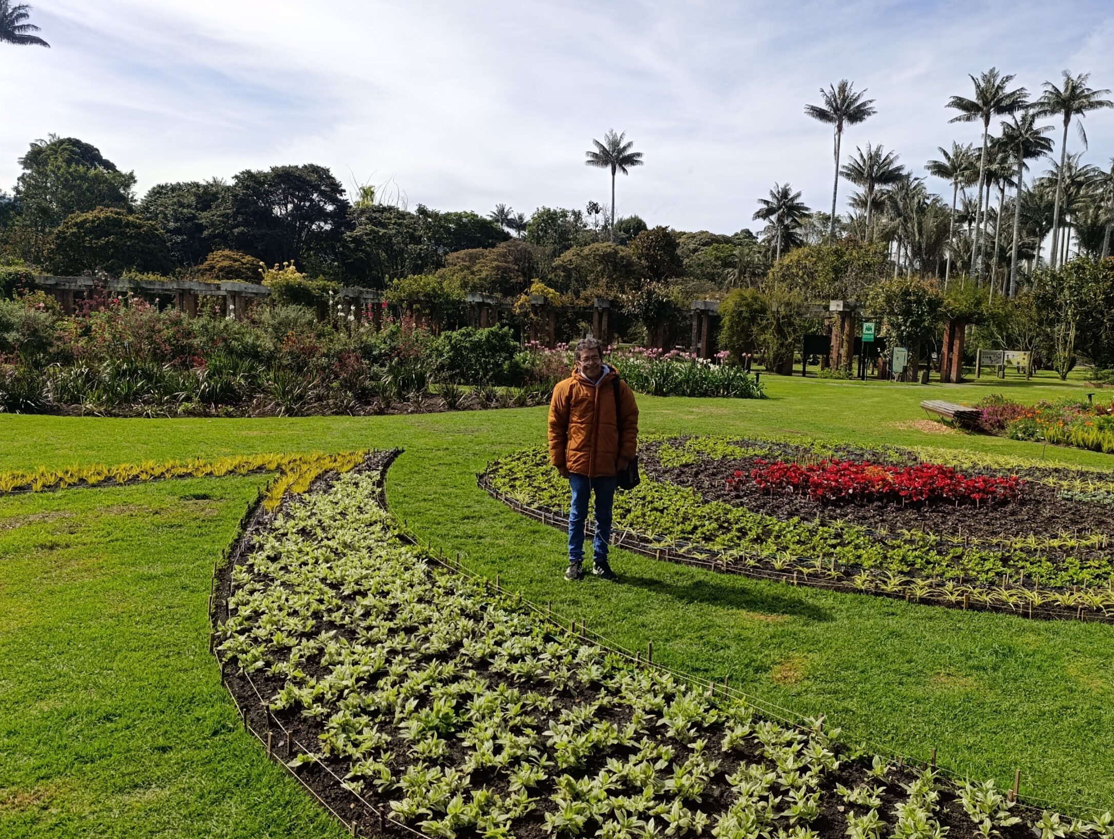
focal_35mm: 27
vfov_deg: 51.5
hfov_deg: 65.1
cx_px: 614
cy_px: 435
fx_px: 870
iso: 50
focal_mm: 6.14
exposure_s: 1/732
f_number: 1.6
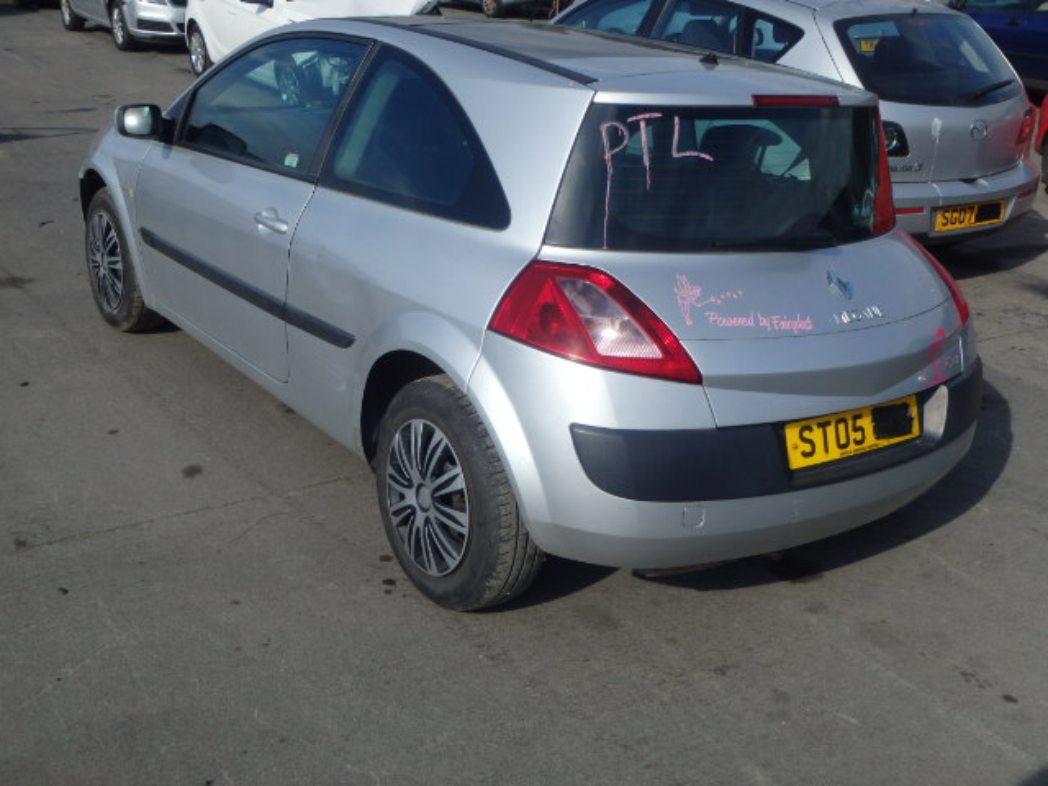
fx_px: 1150
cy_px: 393
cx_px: 524
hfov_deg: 49.0
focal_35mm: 38
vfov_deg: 37.7
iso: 125
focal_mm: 6.8
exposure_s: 1/125
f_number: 13
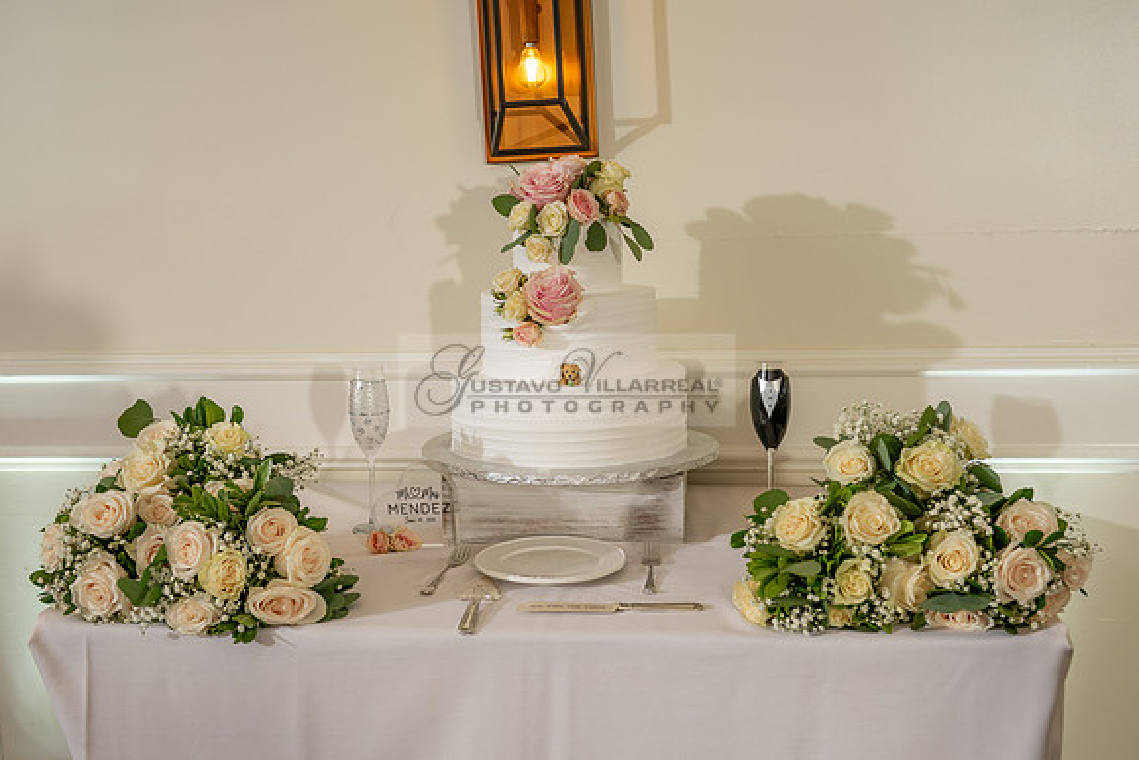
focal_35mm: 41
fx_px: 1291
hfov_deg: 47.6
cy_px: 411
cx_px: 556
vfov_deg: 32.8
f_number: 3.5
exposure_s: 1/200
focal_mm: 31
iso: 400
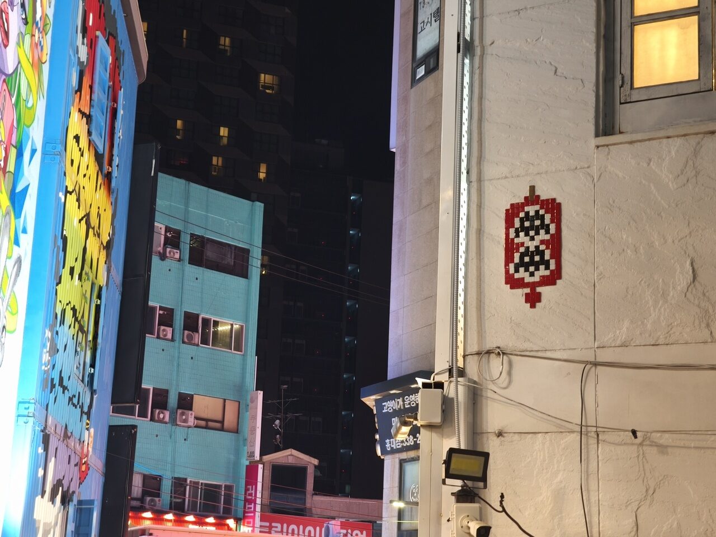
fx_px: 1324
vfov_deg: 22.9
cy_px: 268
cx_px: 358
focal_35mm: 64
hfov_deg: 30.3
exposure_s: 1/40
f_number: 2
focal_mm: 8.8
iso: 1600
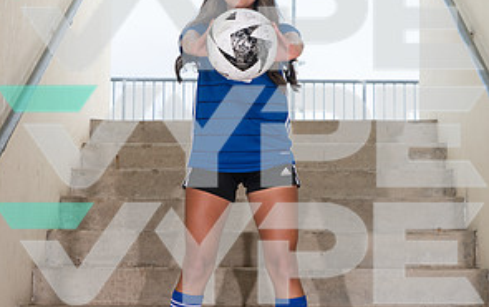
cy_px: 138
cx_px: 242
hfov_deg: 23.8
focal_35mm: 87
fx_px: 1161
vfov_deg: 15.0
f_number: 7.1
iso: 250
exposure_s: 1/320
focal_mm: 56
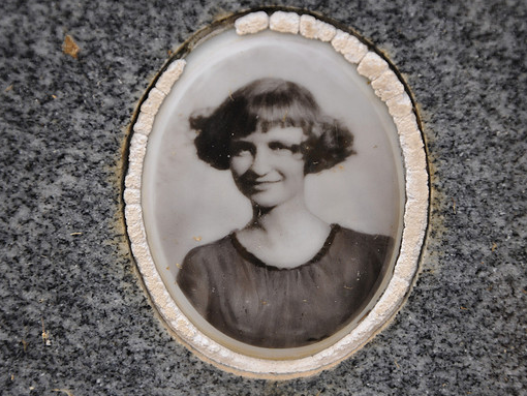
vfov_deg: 11.3
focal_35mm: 131
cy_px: 198
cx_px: 271
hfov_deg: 15.0
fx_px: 1995
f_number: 6.3
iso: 200
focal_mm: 80
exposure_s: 1/160
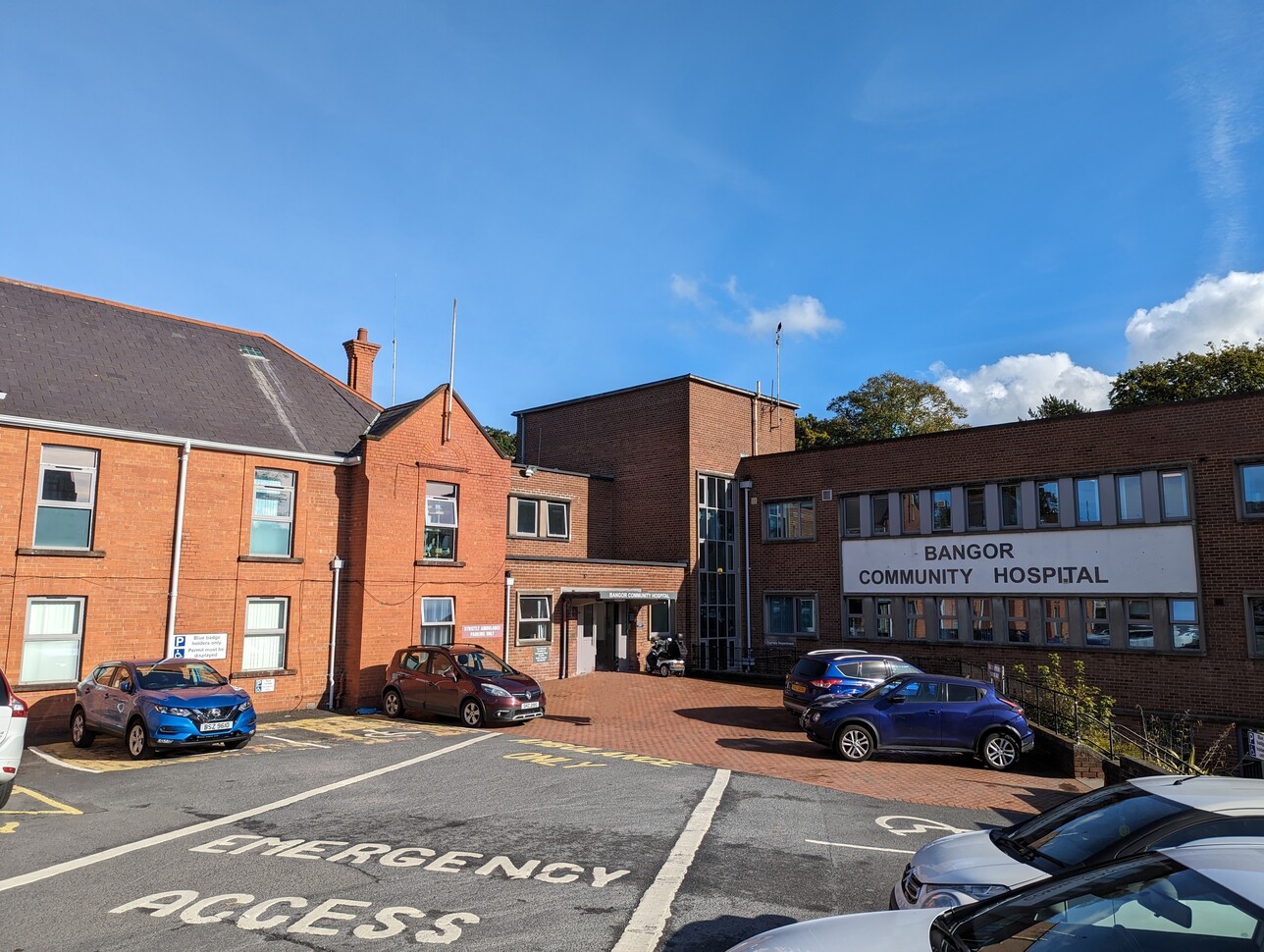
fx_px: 878
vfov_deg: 56.9
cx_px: 632
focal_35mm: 24
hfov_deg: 71.5
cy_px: 476
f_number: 1.85
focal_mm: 6.81
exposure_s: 1/2137
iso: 39
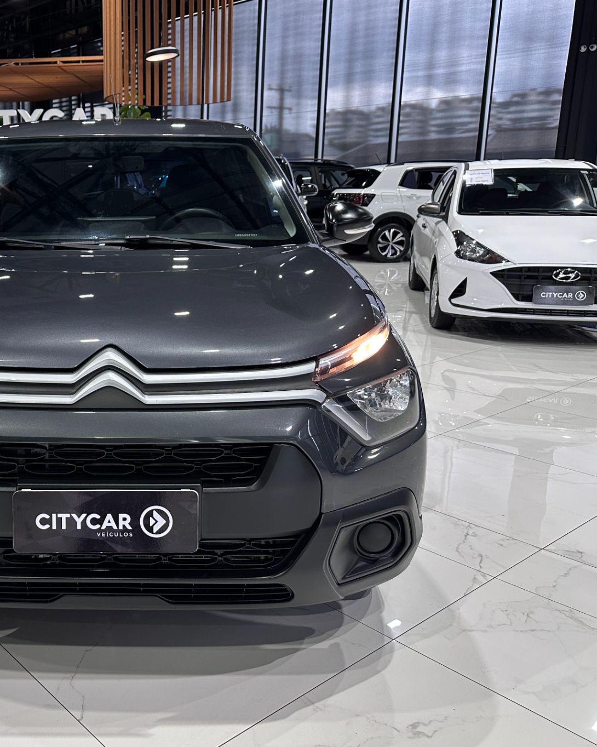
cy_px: 369
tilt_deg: -14.2
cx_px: 105
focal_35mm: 33
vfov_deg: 54.2
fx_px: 729
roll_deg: +0.3
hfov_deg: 42.2
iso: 200
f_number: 1.78
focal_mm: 6.86
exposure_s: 1/120
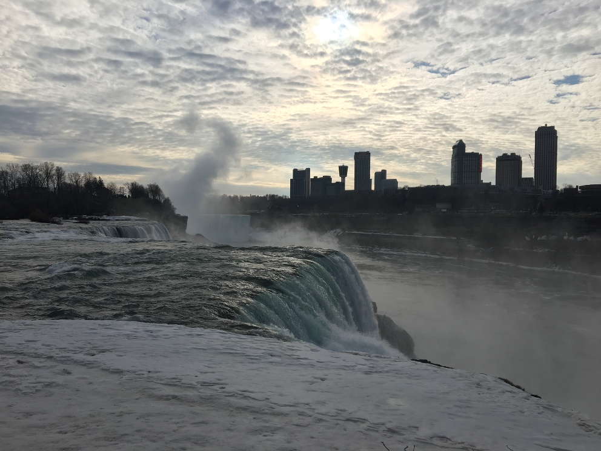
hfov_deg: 61.7
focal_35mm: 29
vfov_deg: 48.2
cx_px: 300
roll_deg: -0.4
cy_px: 226
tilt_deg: -1.5
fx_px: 503
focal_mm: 4.15
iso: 25
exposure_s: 1/3344
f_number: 2.2
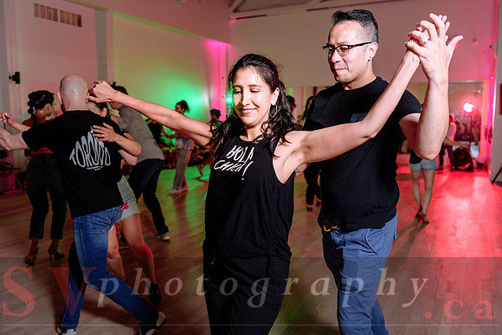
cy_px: 168
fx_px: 446
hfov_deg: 58.7
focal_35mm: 32
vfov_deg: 41.1
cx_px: 251
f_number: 2.8
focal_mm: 32
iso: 800
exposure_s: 1/100
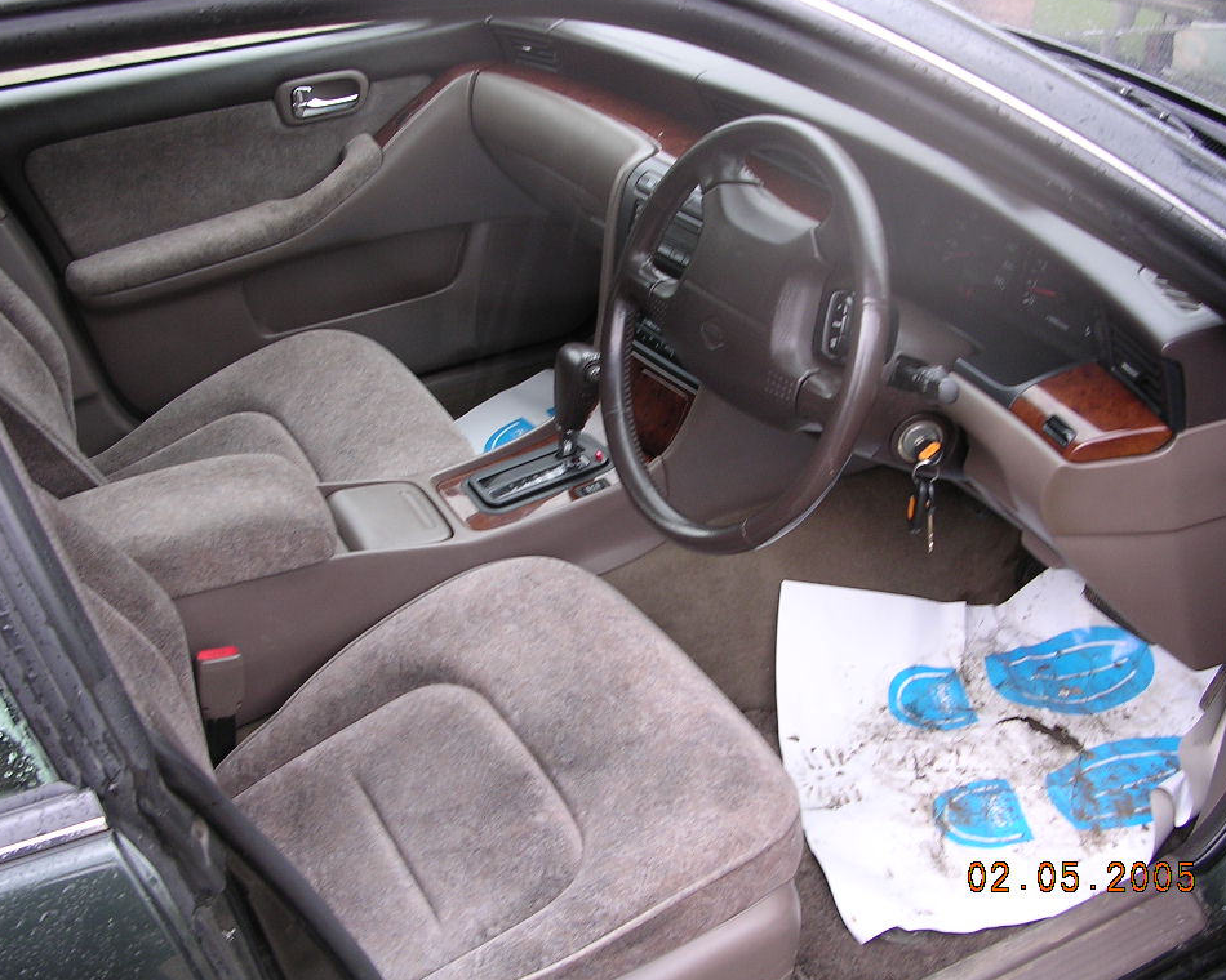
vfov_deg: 37.3
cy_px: 486
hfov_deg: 45.8
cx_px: 614
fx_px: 1451
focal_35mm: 40
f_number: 2.8
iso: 100
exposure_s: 1/55.3
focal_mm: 5.8
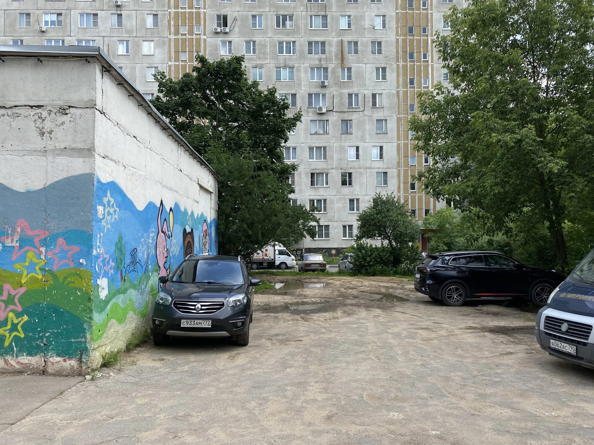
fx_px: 446
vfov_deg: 53.1
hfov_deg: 67.3
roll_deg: +0.6
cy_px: 222
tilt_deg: +2.2
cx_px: 297
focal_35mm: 26
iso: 32
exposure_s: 1/965
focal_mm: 4.25
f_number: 1.8
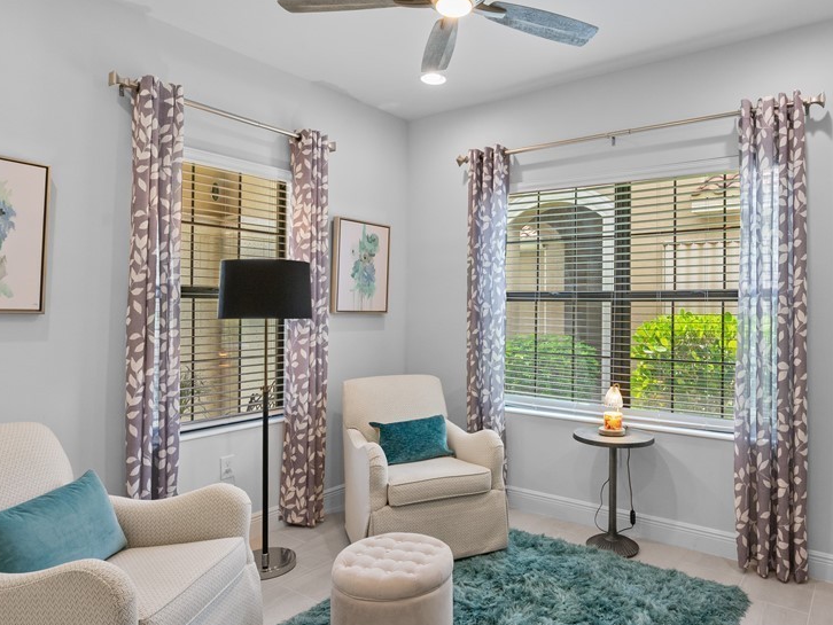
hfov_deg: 73.4
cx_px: 484
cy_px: 305
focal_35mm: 23
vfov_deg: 58.9
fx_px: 554
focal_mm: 16
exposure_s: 1/50
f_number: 8
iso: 400
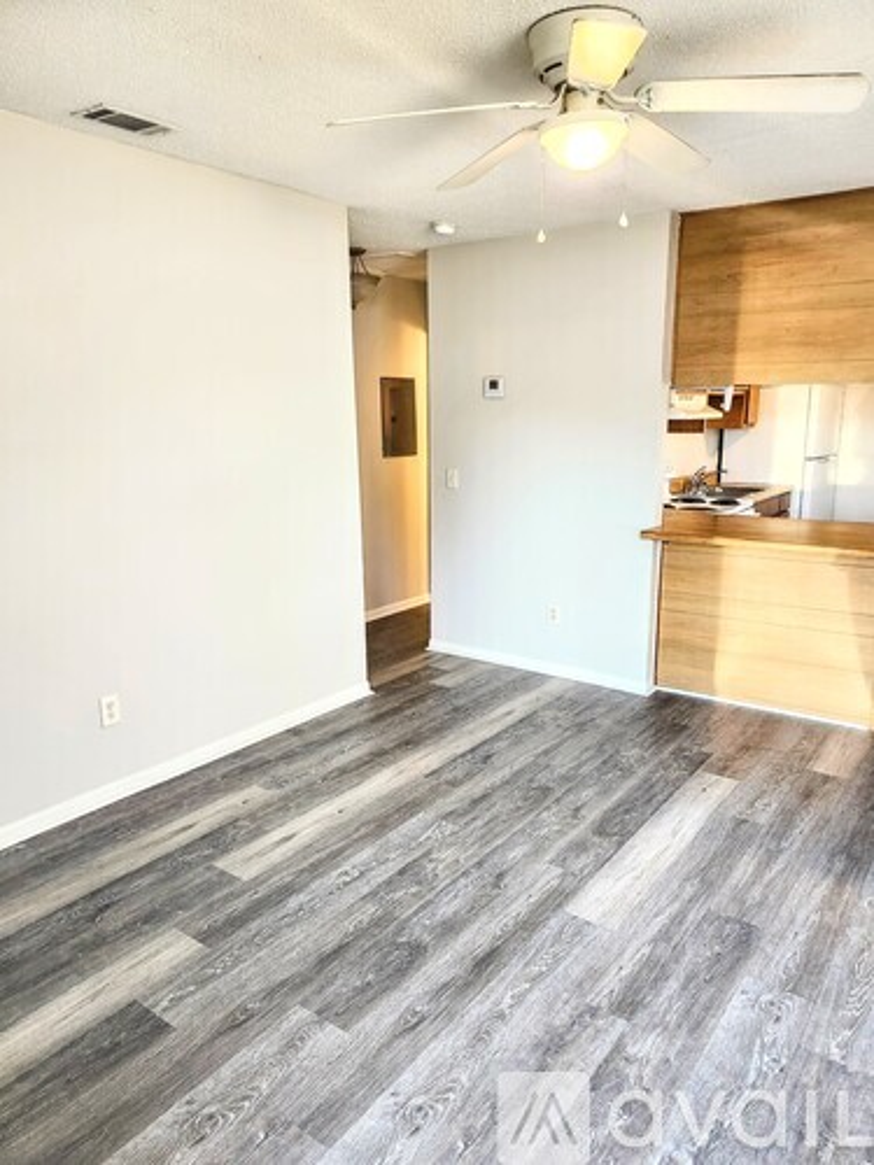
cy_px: 582
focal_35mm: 23
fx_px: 774
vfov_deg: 73.9
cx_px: 437
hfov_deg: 58.9
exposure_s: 1/120
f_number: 1.8
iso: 320
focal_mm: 5.54
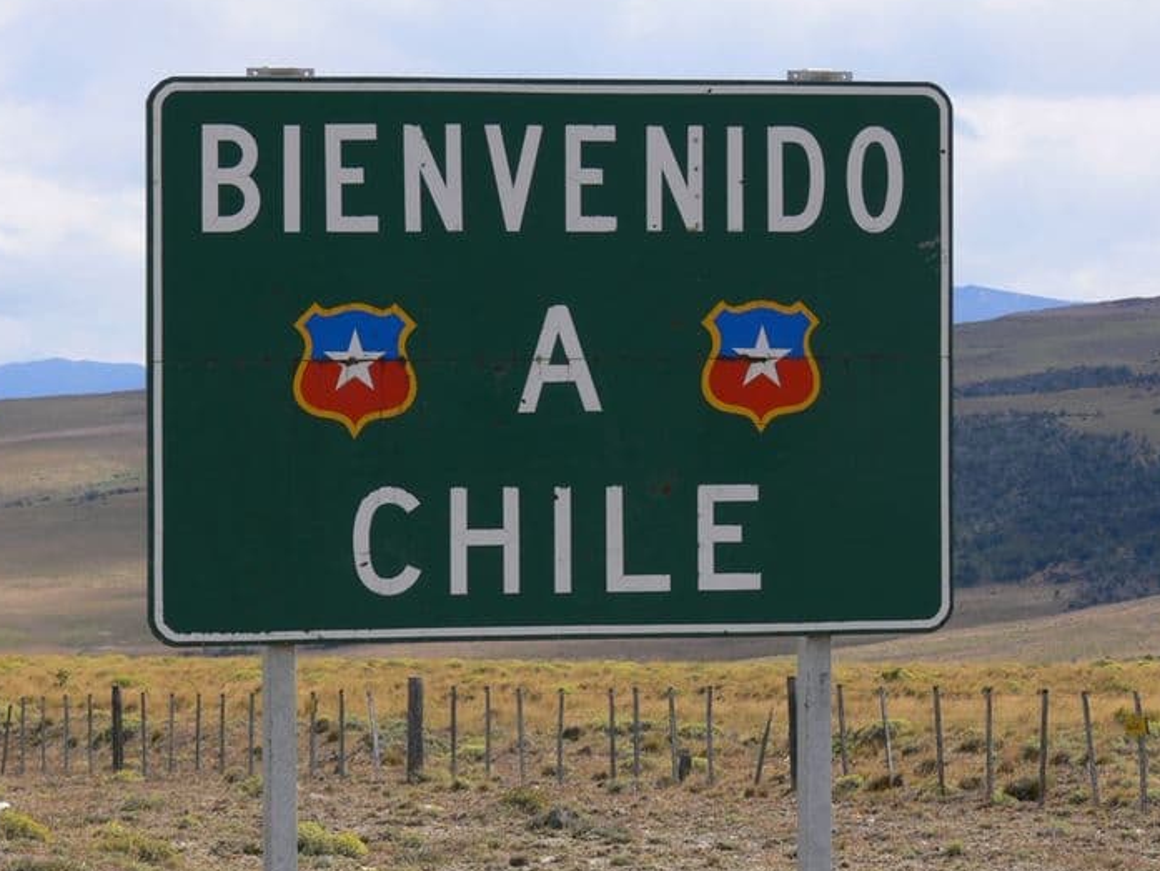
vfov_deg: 7.9
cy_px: 395
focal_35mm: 187
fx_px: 6268
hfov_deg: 10.6
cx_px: 564
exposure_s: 1/320
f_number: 5.6
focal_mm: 34.4
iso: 80
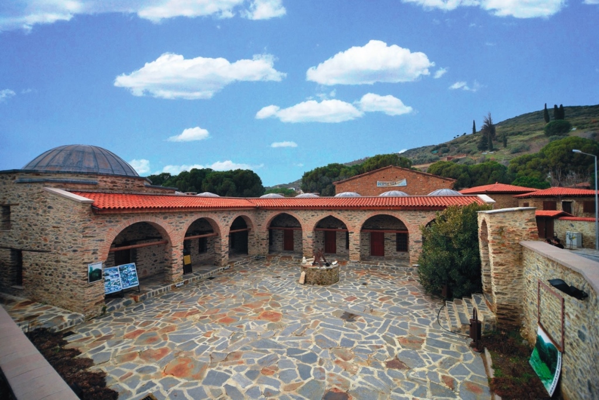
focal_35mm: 16
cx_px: 300
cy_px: 200
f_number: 4.5
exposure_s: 1/1000
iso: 500
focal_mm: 16
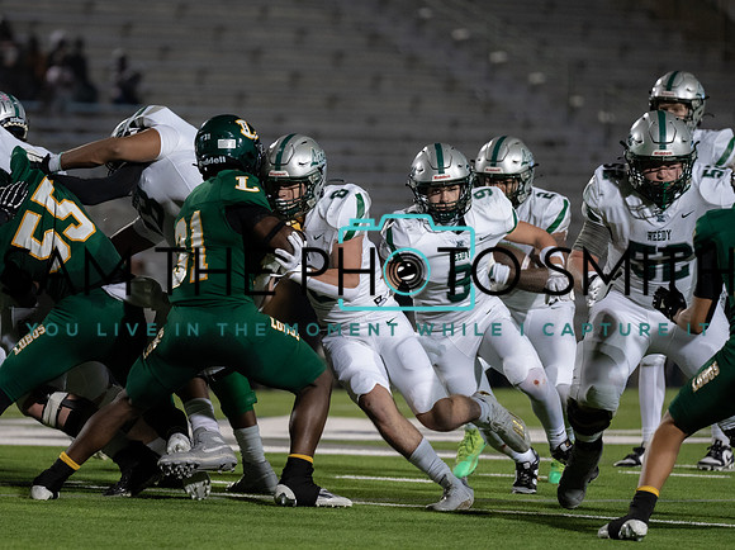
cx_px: 167
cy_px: 314
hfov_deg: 6.4
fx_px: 6590
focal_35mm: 311
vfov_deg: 4.8
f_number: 2.8
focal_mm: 200
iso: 2500
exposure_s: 1/1250
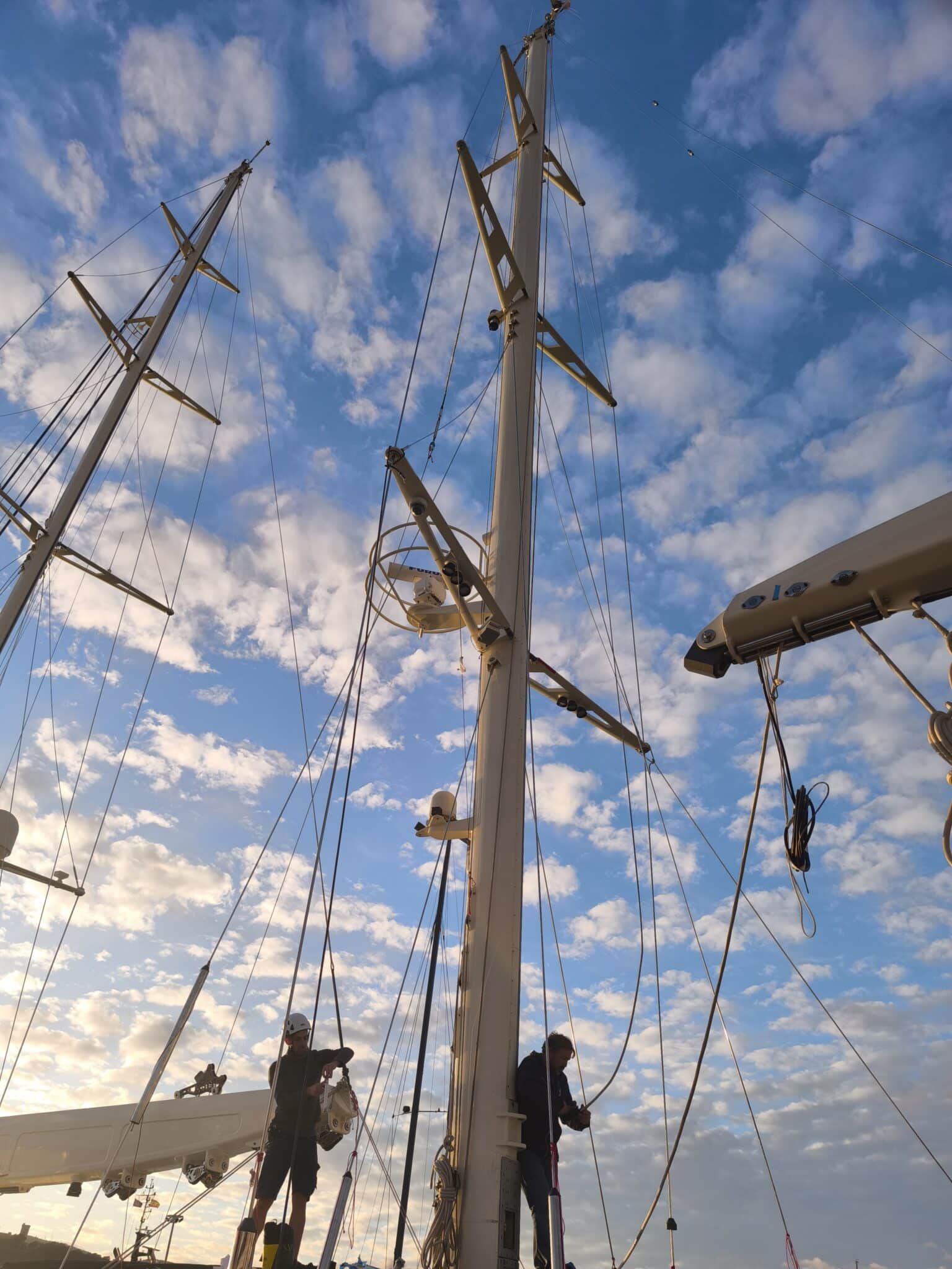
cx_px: 476
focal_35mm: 23
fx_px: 843
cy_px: 634
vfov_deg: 73.9
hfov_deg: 58.9
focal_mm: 6.57
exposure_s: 1/1332
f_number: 1.6
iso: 50
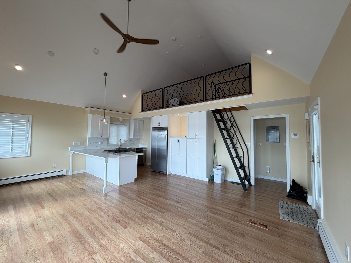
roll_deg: +0.1
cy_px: 132
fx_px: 142
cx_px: 176
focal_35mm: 14
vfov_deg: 85.7
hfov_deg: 102.1
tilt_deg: +1.8
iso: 40
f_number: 2.2
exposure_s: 1/120
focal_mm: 2.22
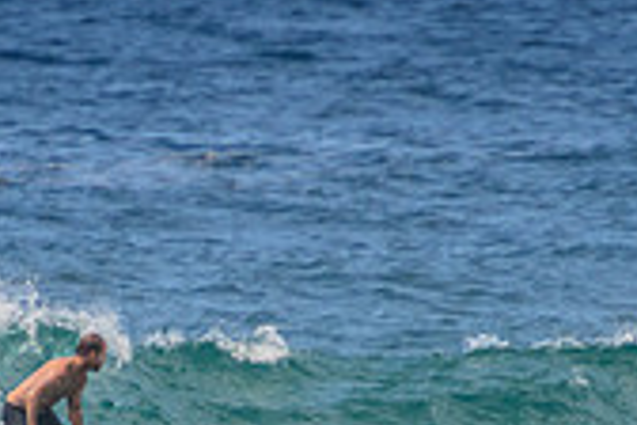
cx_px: 219
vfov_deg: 0.7
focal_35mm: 1899
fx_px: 33599
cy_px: 503
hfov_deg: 1.1
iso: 320
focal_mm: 400
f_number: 5.6
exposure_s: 1/2000
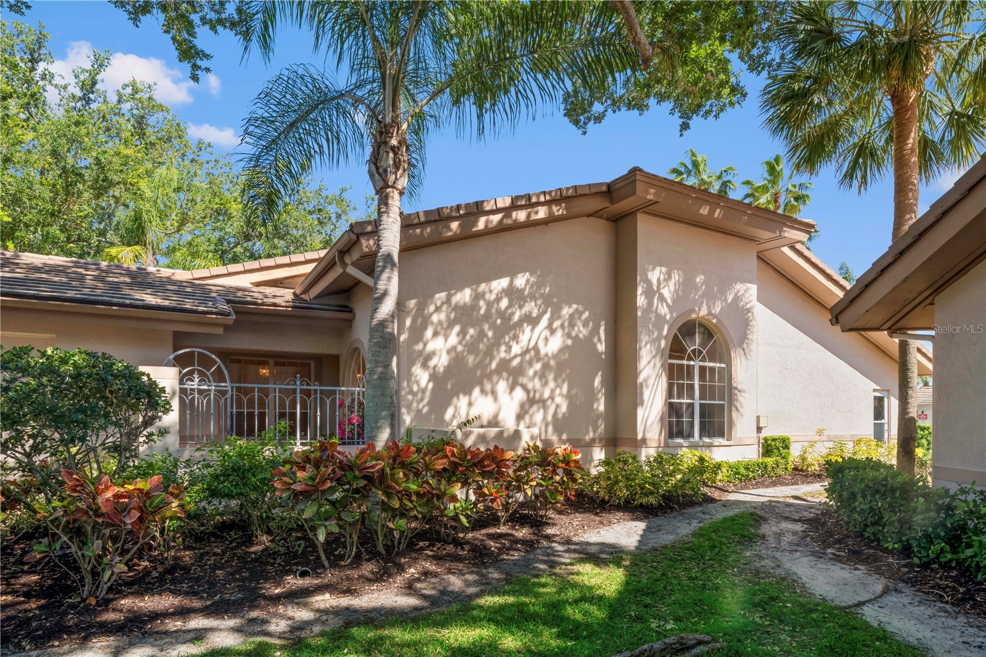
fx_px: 520
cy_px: 328
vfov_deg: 64.5
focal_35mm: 19
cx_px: 493
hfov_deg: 86.9
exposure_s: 1/250
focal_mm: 19
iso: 640
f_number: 16
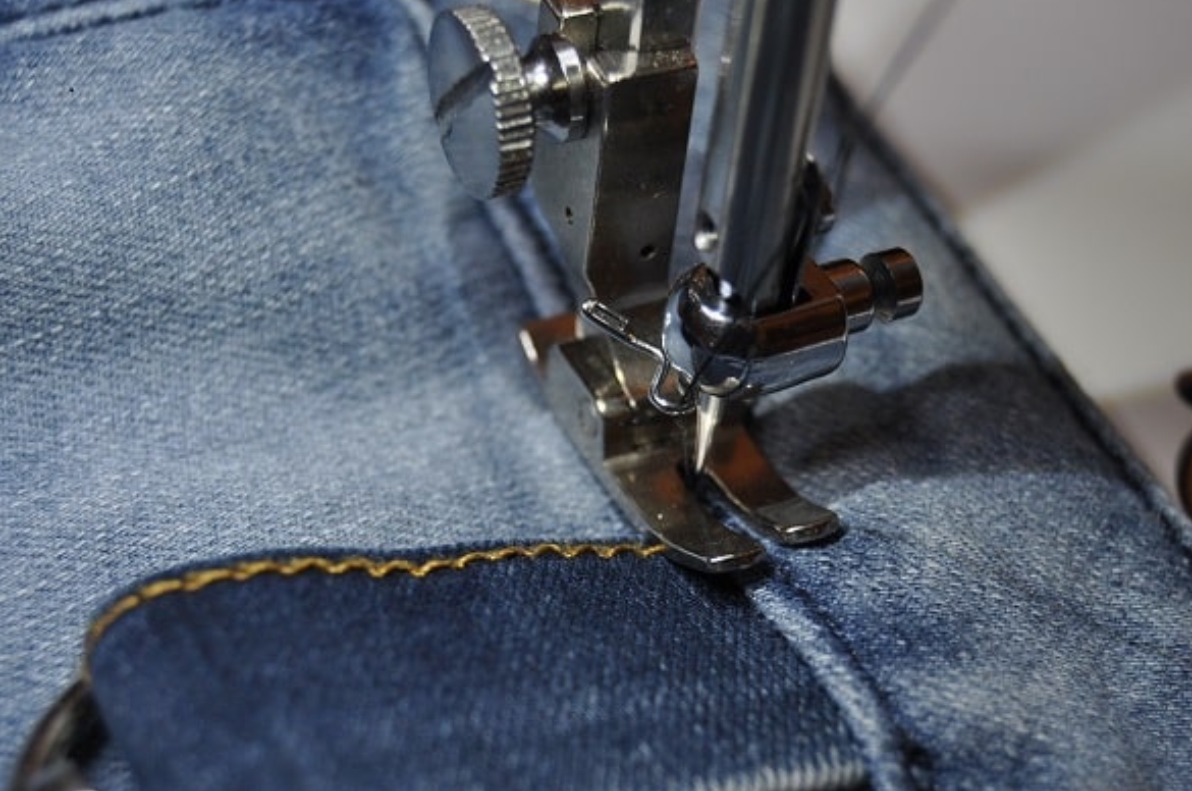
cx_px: 668
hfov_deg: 26.0
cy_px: 445
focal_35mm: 78
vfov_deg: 17.4
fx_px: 2578
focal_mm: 38
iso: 400
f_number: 4.8
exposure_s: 1/100
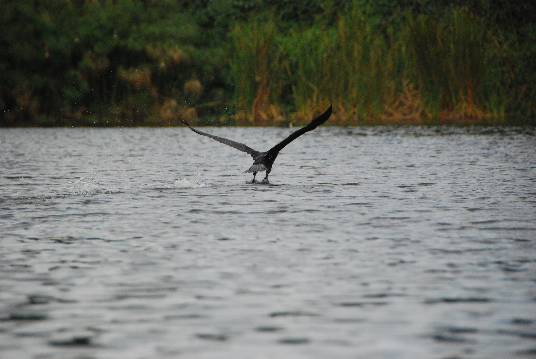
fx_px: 4472
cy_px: 180
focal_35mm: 300
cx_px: 268
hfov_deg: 6.9
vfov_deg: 4.6
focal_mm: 200
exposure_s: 1/3200
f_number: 5.6
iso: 1600
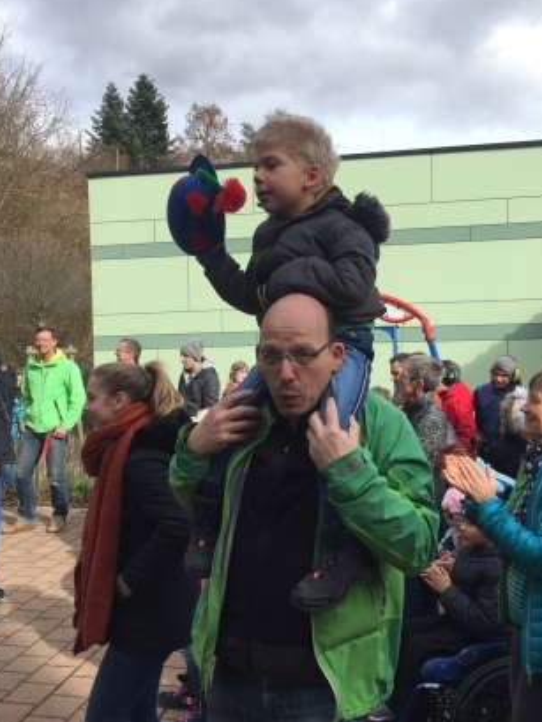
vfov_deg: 53.9
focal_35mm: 34
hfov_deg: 41.7
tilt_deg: -4.2
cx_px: 307
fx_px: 709
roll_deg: +0.8
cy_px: 383
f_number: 2.2
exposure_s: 1/898
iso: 32
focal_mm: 4.15
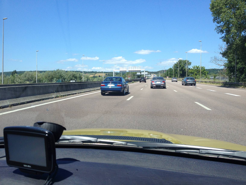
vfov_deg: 40.7
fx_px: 249
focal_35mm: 35
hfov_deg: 52.6
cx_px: 123
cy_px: 92
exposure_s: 1/935
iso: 50
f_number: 2.4
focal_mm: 4.28
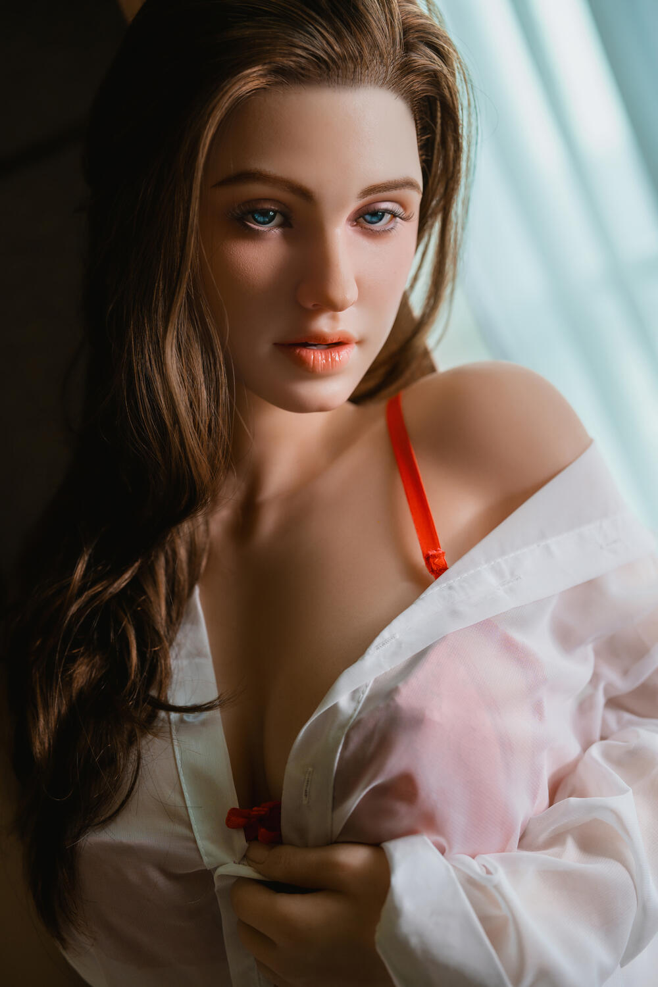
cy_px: 494
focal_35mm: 50
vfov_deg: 39.6
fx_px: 1371
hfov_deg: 27.0
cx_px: 329
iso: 200
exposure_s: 1/160
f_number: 2.8
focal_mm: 50
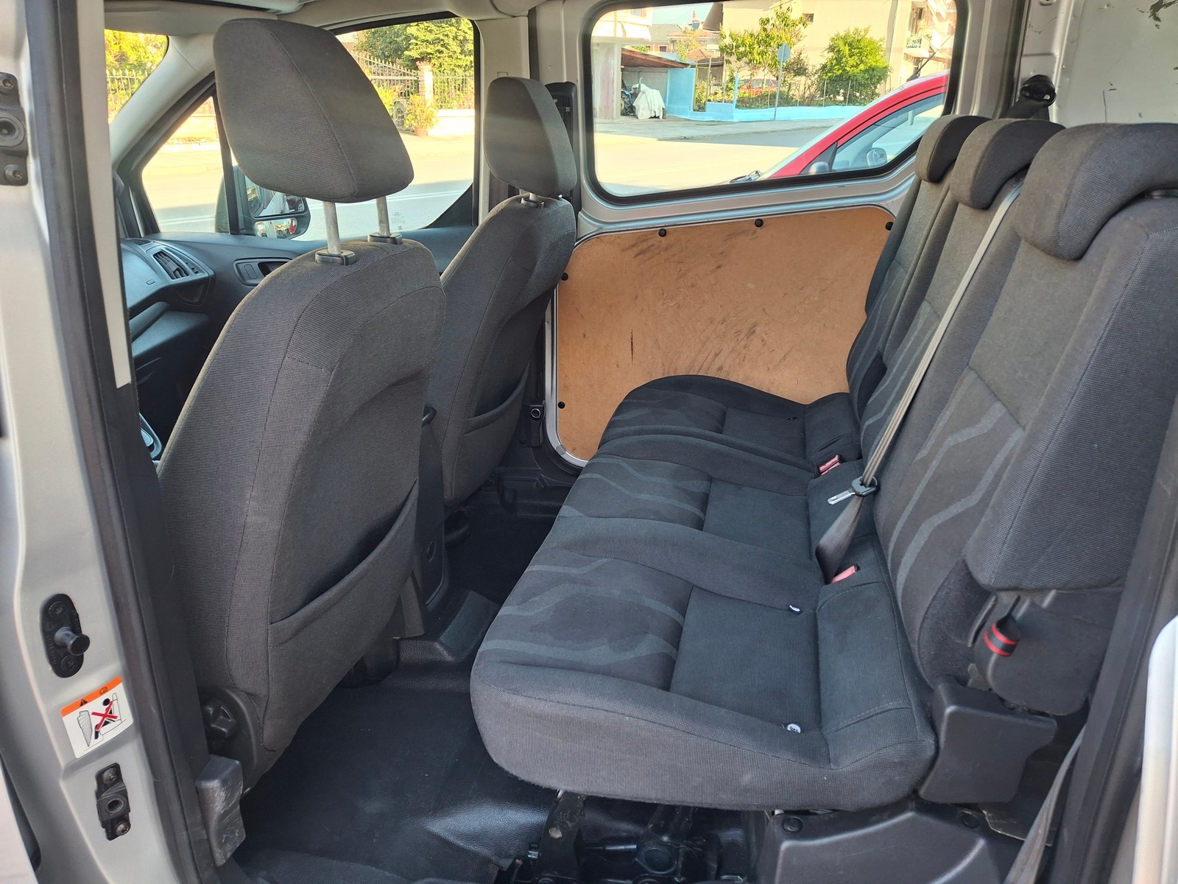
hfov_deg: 69.4
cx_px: 589
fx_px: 851
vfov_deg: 54.9
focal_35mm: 25
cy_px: 442
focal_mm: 4.69
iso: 50
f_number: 1.8
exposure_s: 1/100
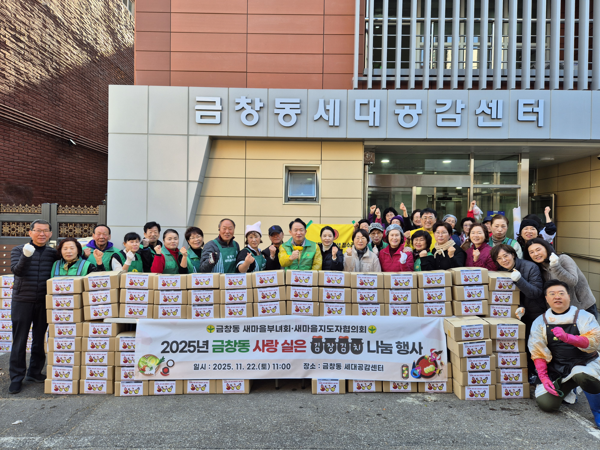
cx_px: 300
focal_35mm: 23
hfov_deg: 73.9
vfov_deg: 58.9
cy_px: 225
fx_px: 399
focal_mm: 5.4
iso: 25
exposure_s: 1/164
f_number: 1.8
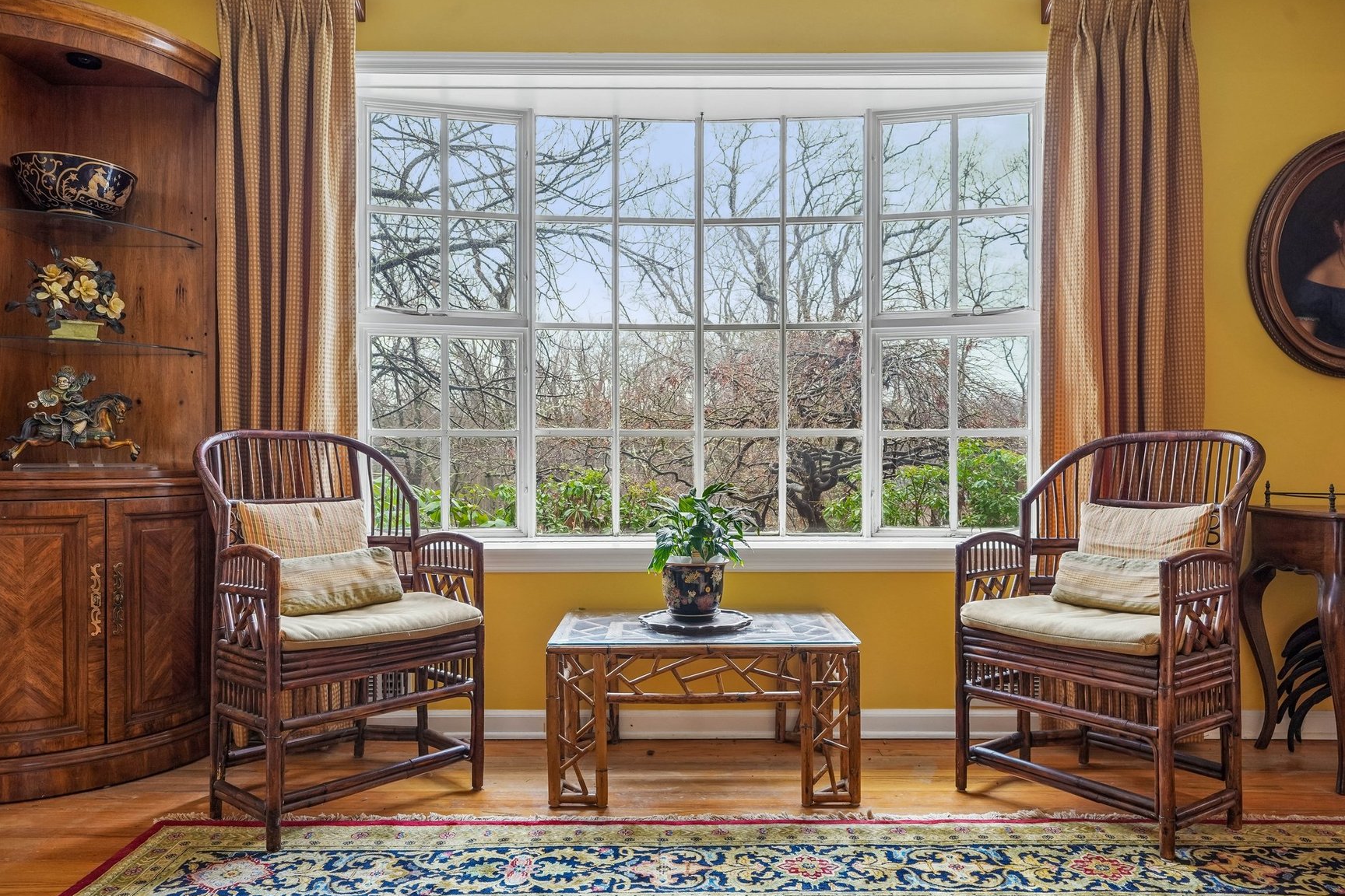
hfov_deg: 71.5
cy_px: 464
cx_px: 688
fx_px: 934
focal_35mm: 25
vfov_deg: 51.3
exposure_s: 1/40
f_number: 7.1
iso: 400
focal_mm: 24
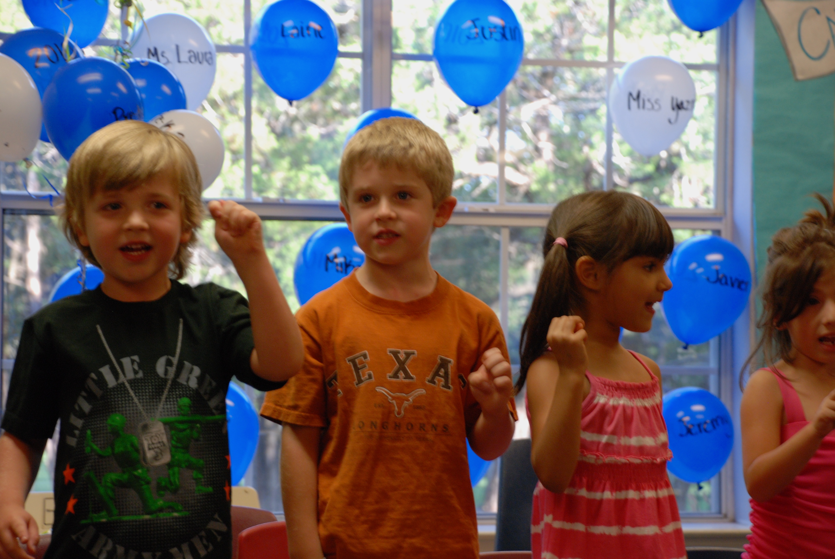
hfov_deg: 19.4
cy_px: 280
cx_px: 418
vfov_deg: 13.1
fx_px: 2438
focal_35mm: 105
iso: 400
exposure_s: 1/30
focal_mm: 70
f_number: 5.6
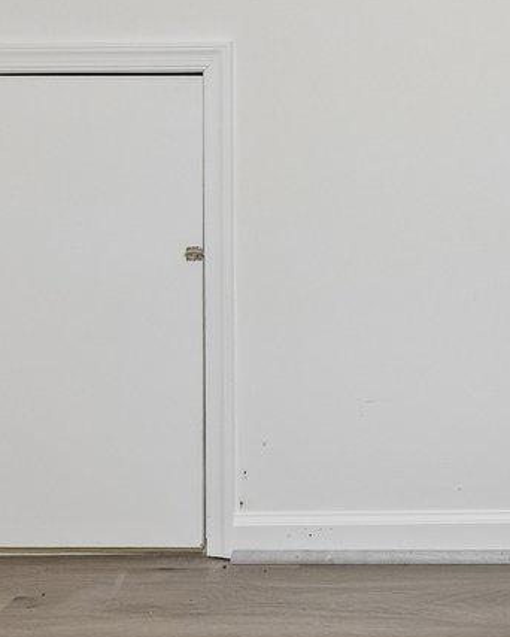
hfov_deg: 21.5
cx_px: 690
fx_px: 1188
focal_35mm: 63
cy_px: -65
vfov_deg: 27.4
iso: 400
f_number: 8
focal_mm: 14
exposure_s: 1/13
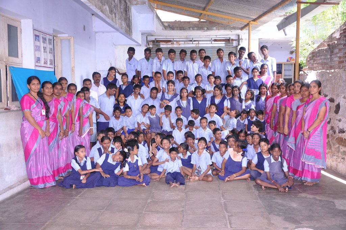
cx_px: 173
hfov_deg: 51.3
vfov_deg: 35.4
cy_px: 115
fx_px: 360
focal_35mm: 38
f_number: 4.5
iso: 500
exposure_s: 1/125
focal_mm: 25
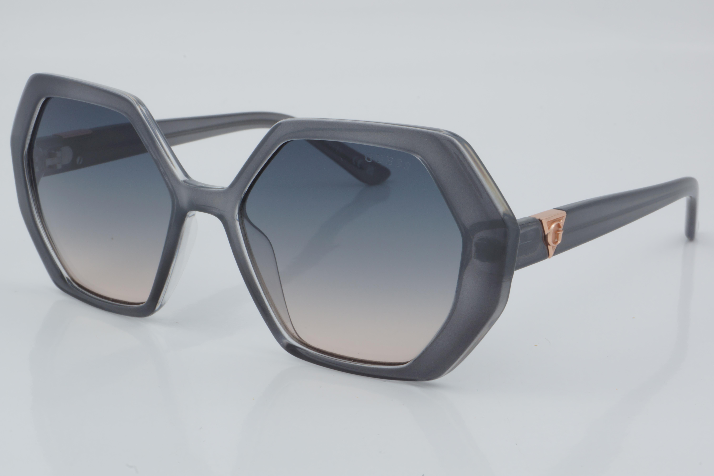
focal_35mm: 82
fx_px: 1636
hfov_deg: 24.6
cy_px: 238
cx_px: 357
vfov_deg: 16.6
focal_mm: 55
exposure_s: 1/4
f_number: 32
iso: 100
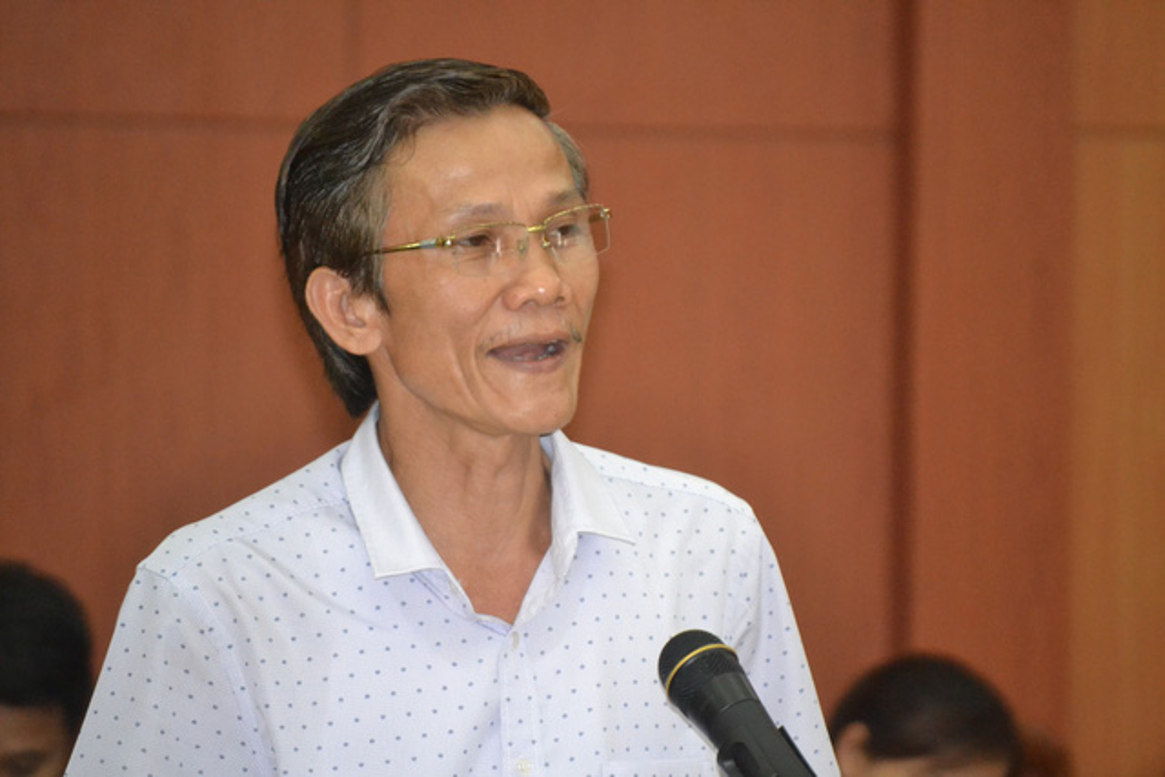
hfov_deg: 8.3
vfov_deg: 5.6
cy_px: 388
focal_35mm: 248
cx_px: 582
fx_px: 8011
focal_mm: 165
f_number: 5.3
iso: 3200
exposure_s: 1/60
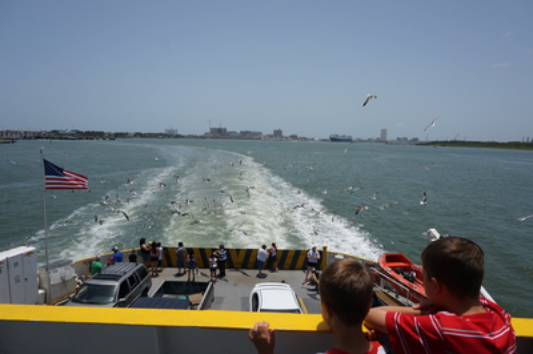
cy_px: 177
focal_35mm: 26
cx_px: 266
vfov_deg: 50.3
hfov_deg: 70.5
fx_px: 377
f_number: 9
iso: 100
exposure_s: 1/400
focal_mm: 17
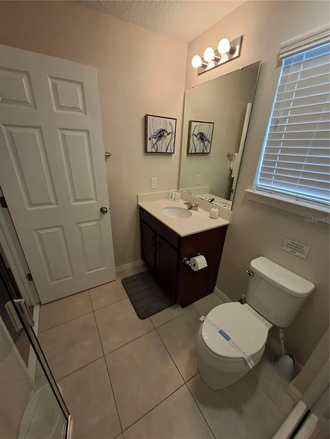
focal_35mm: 13
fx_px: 165
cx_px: 165
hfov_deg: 89.9
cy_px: 220
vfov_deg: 106.2
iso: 125
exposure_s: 1/40
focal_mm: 1.74
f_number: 2.2
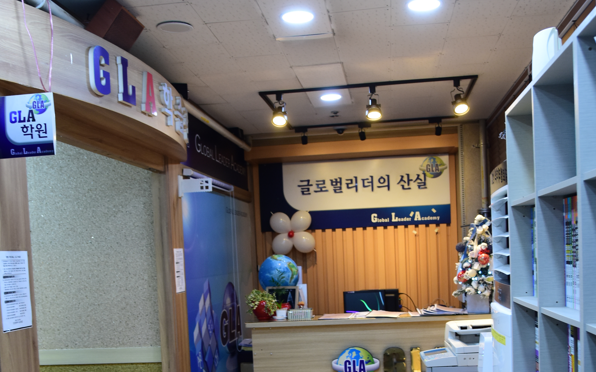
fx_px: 646
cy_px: 300
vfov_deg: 31.3
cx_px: 298
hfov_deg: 49.5
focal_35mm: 40
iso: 640
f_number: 3.5
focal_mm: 17
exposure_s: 1/50
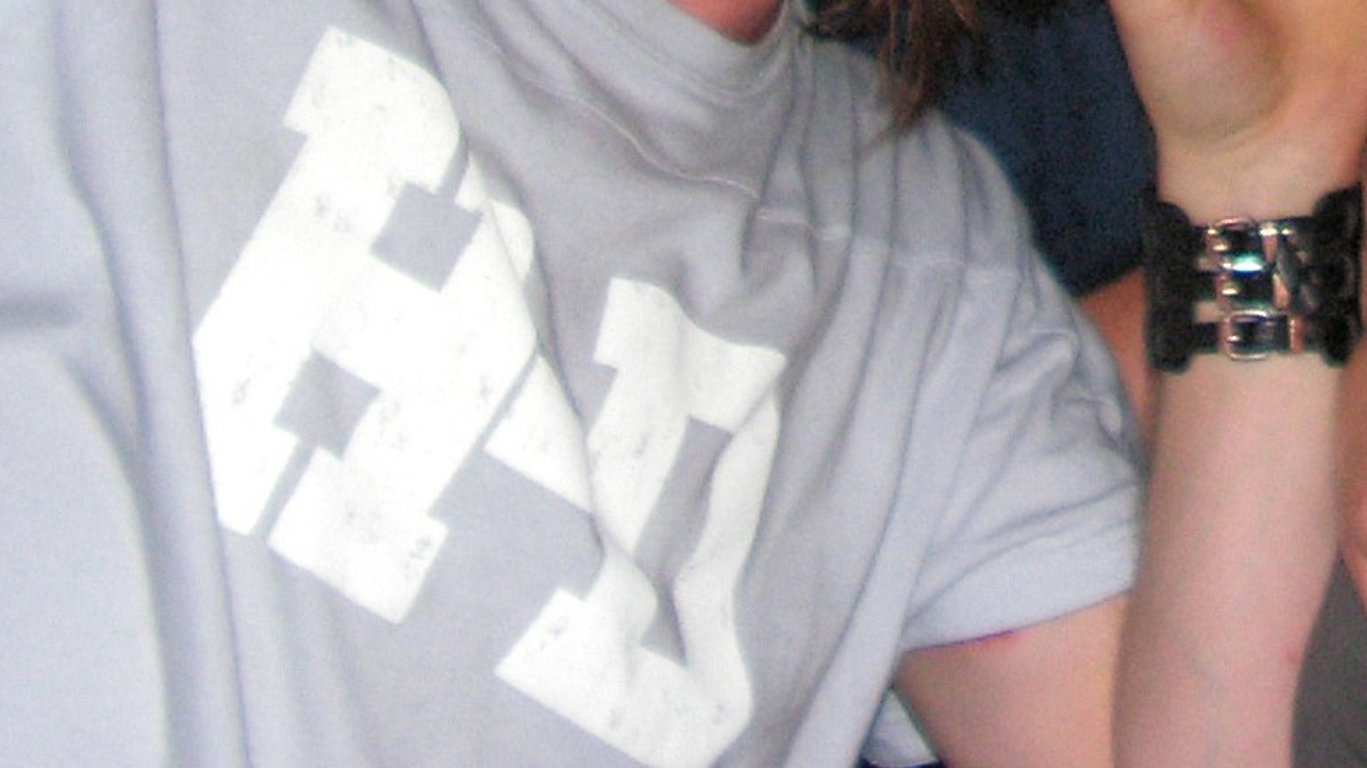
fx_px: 3769
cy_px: -375
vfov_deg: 11.2
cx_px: 1466
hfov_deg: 19.7
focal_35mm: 104
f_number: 3.2
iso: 200
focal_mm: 6
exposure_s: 1/40
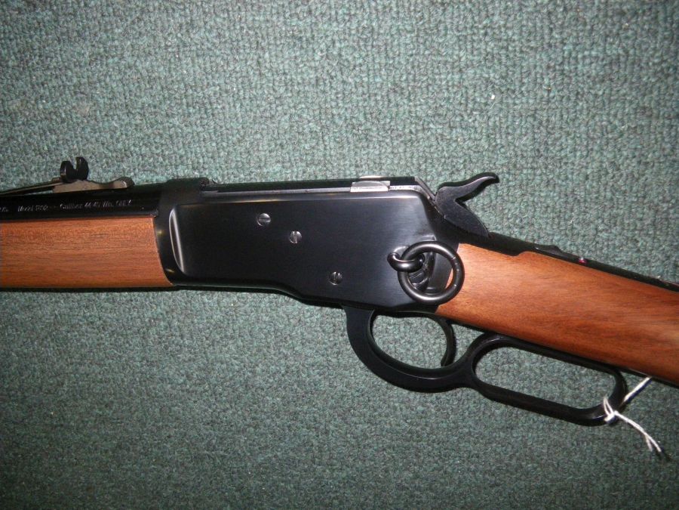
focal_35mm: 28
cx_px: 340
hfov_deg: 63.4
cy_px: 255
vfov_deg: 49.7
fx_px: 549
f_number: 4.2
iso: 400
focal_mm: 5
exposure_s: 1/50
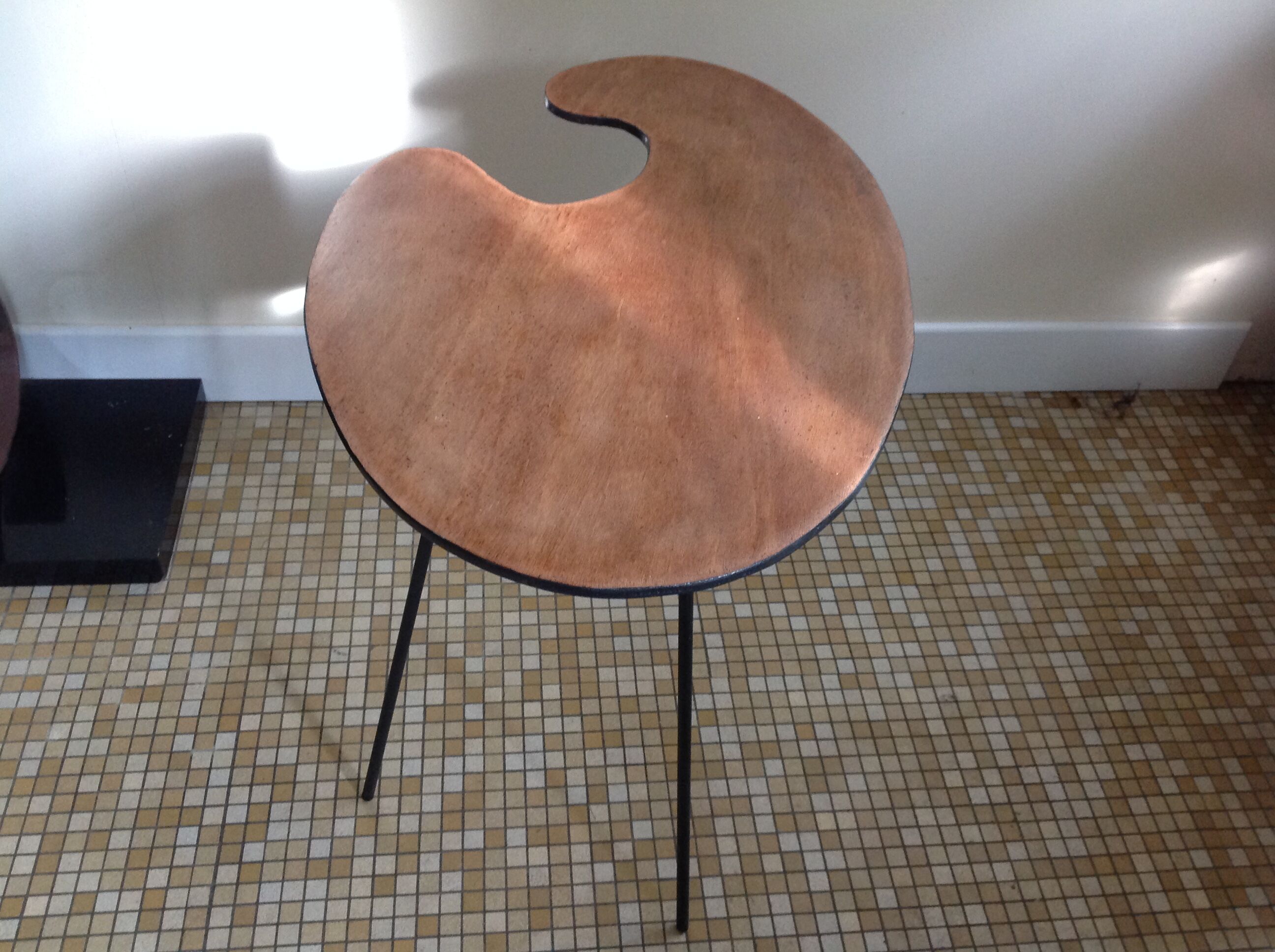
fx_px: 1287
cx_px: 638
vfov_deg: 40.6
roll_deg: -5.8
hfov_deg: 52.7
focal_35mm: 35
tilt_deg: -44.8
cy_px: 476
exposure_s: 1/15
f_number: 2.4
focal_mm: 4.28
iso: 250
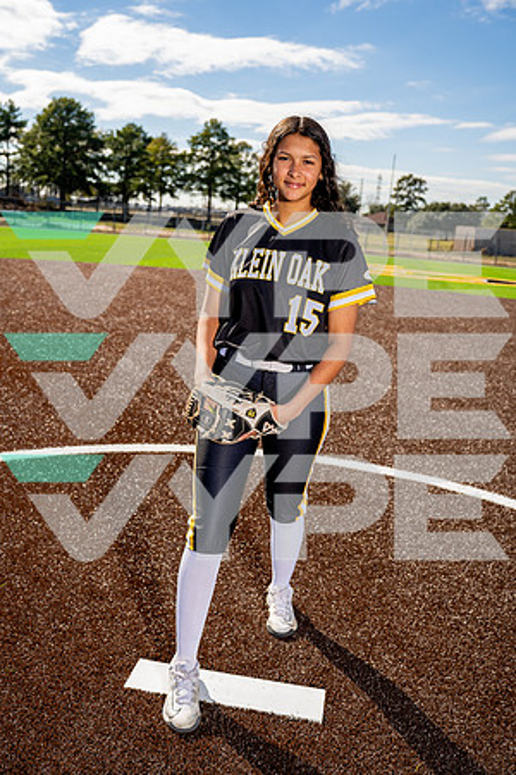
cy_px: 388
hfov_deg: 40.0
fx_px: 709
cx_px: 258
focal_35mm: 33
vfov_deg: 57.2
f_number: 4
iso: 100
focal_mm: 33
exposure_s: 1/1000
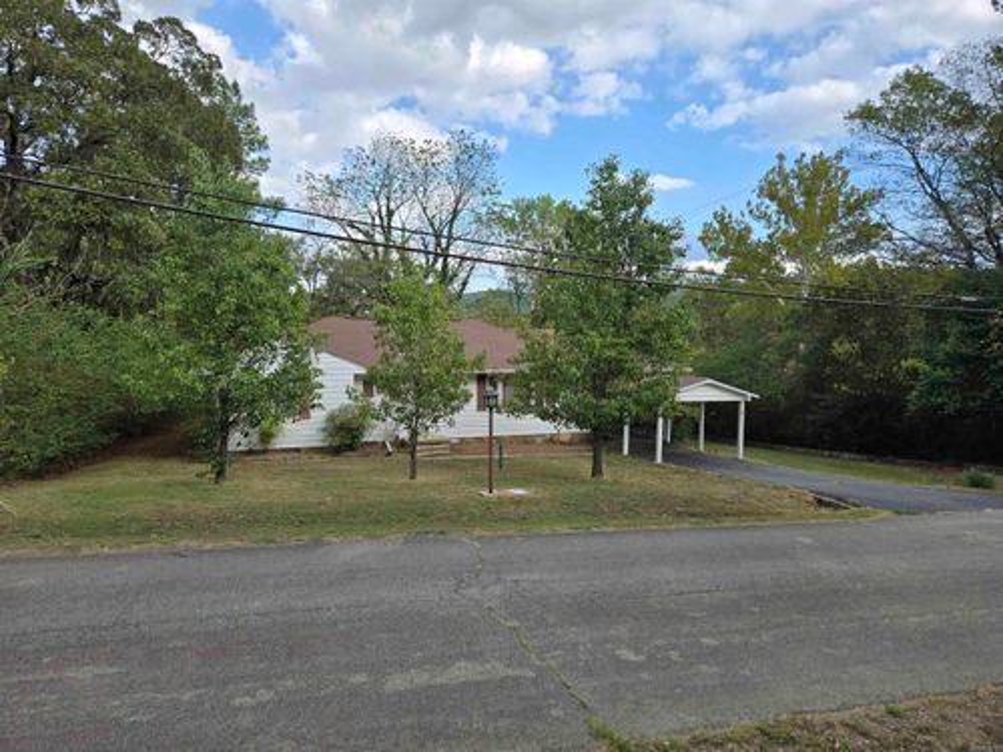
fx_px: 666
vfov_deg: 58.9
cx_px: 502
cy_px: 376
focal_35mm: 23
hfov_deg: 73.9
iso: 25
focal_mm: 5.4
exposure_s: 1/717
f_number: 1.8
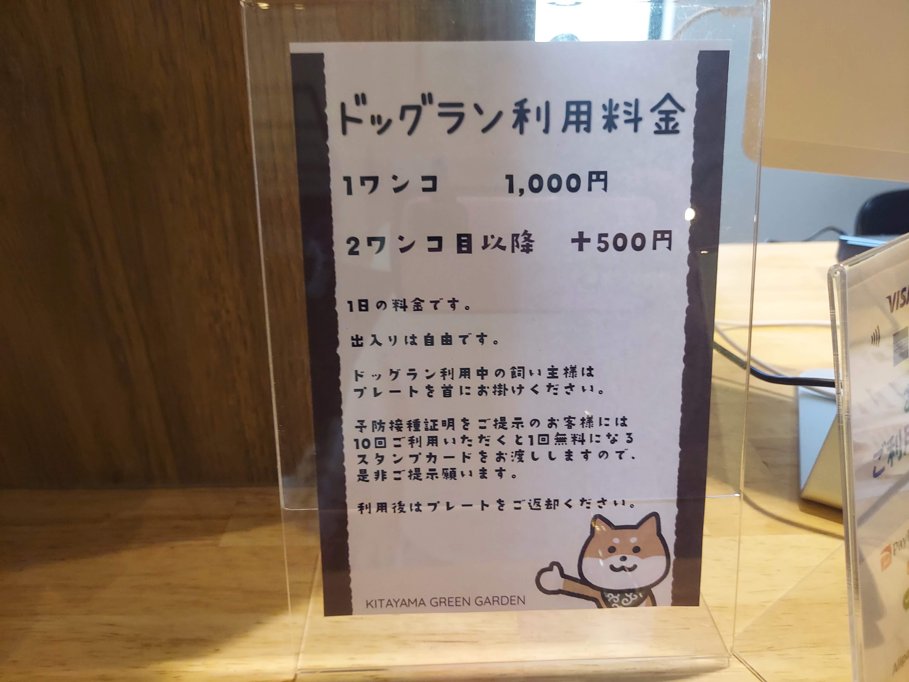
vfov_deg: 54.9
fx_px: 656
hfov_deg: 69.4
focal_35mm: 25
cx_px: 454
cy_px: 341
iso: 200
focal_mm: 4.6
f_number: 2
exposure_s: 1/60
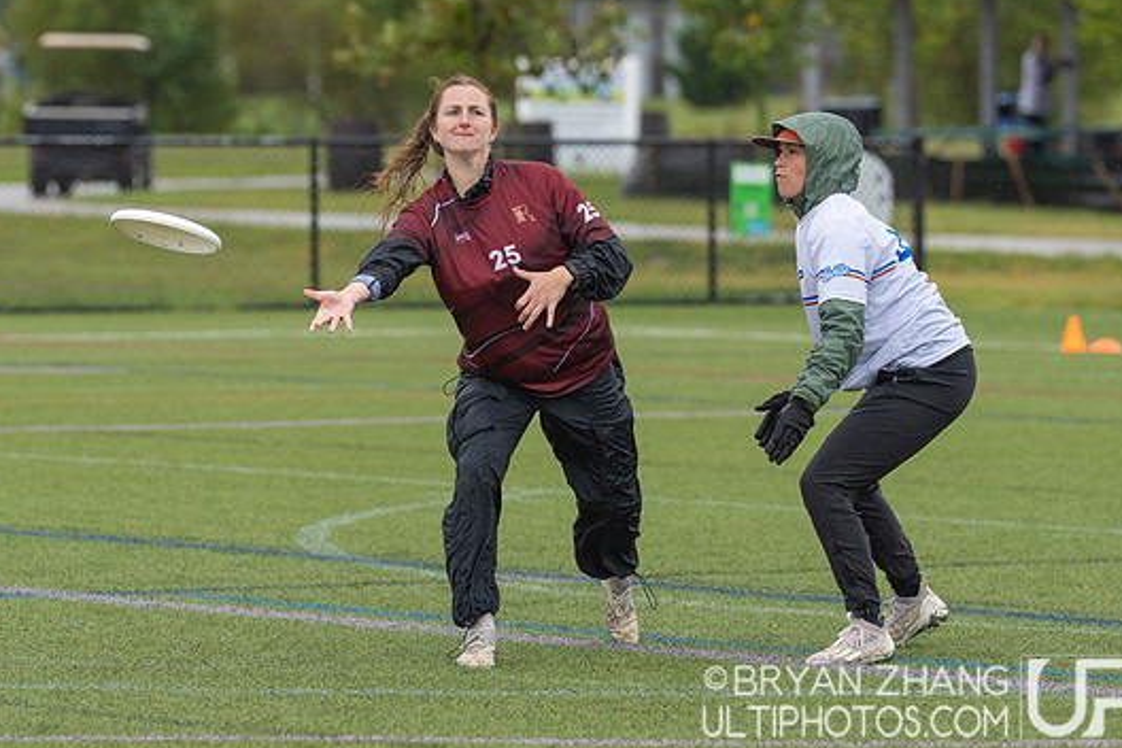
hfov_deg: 6.7
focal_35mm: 309
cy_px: 383
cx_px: 477
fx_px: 9630
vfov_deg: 4.4
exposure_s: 1/1600
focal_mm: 191
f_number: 4
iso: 800
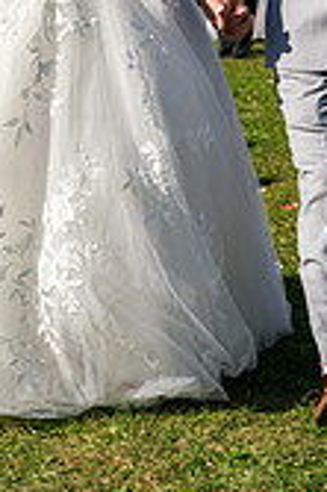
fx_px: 1693
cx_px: 136
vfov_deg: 15.8
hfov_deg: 11.0
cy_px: -115
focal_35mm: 124
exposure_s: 1/2500
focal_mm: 46
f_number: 5
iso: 250
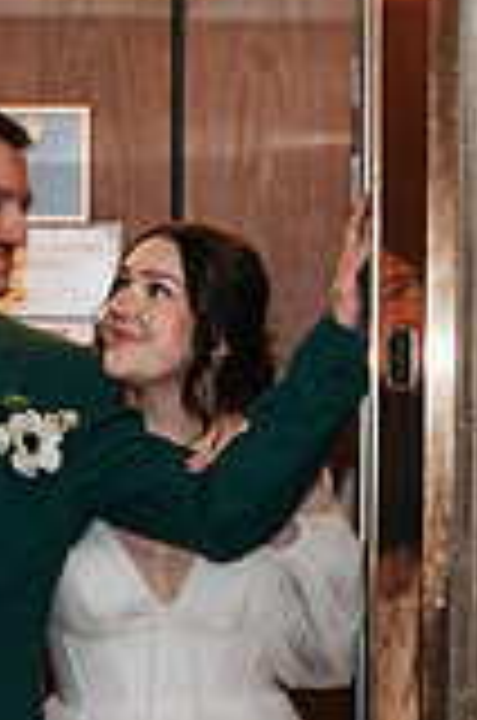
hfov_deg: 8.8
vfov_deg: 13.0
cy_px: 802
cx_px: -3
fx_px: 3094
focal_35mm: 155
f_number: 3.5
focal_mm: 35
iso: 800
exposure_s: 1/200
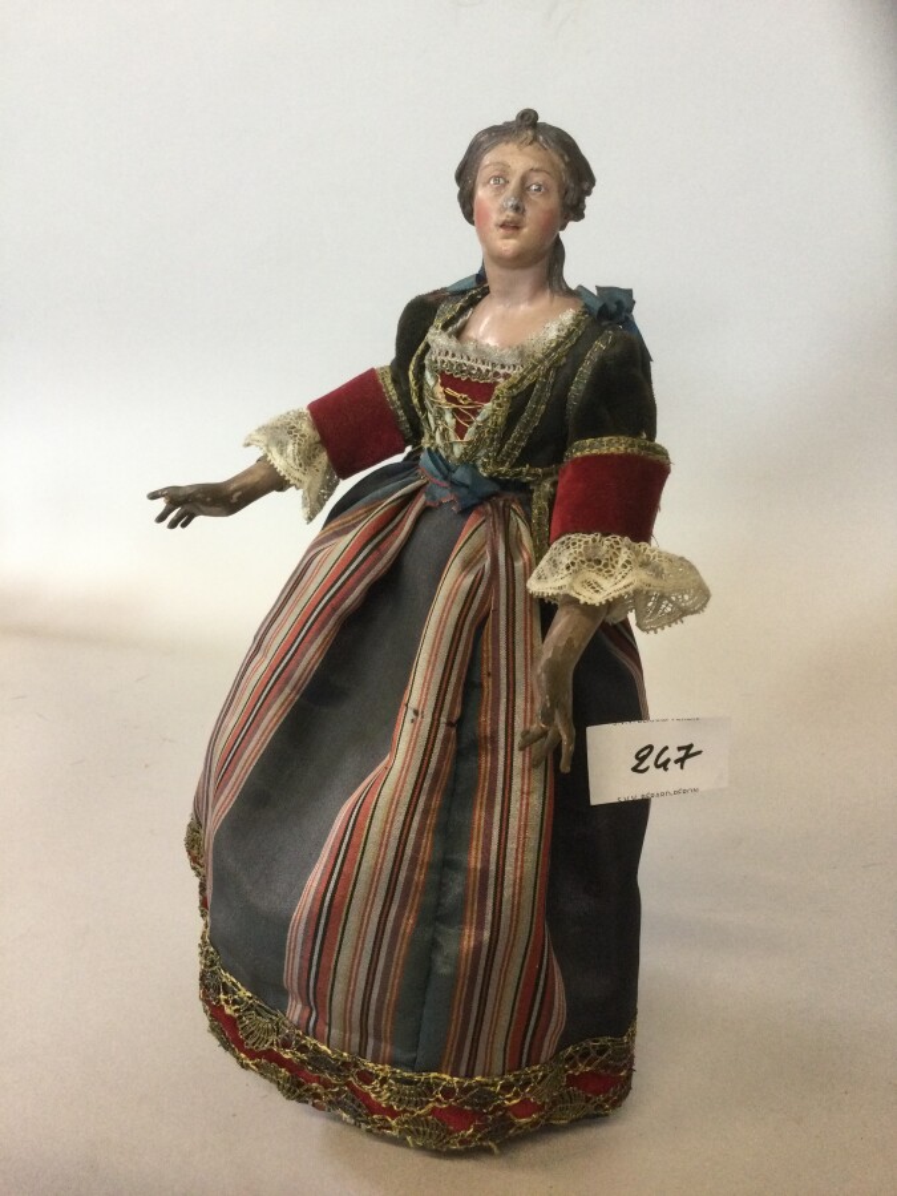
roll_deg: +0.5
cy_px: 598
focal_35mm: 31
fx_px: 1071
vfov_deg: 58.4
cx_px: 448
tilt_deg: -17.4
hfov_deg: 45.4
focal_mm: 3.3
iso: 125
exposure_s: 1/33
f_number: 2.4
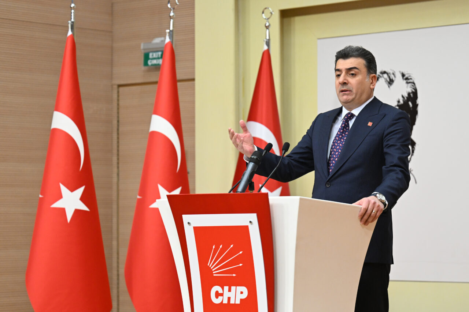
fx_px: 1498
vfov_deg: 11.9
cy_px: 156
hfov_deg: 17.8
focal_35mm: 115
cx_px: 234
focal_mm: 77
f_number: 2.8
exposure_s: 1/320
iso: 1600
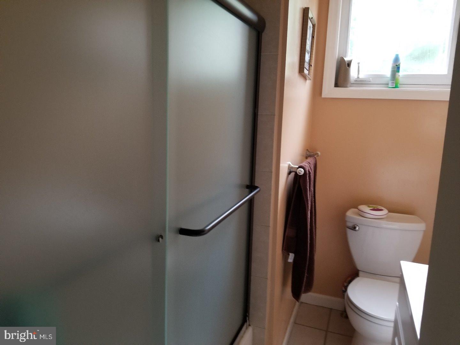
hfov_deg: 67.3
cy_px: 172
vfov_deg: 53.1
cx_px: 230
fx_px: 346
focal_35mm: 26
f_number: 1.7
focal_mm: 4.25
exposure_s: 1/15
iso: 200
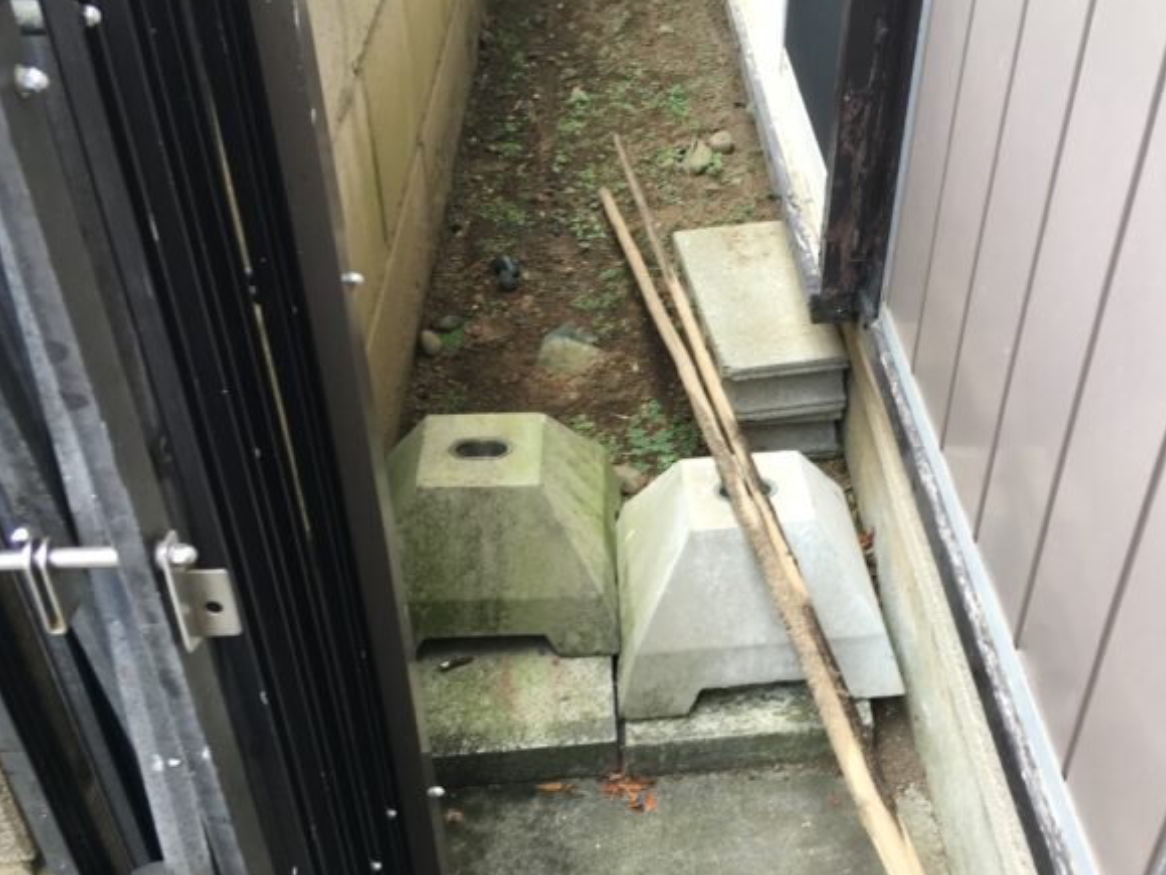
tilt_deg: -37.9
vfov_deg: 35.8
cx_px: 722
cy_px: 519
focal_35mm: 40
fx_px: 1347
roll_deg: -1.5
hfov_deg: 46.4
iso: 32
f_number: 2.2
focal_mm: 4.15
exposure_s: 1/60
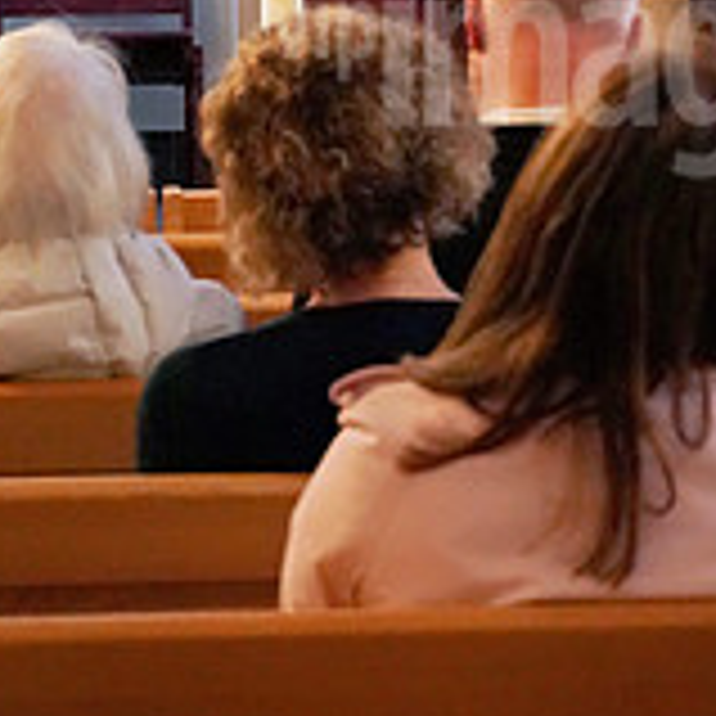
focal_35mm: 256
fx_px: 5995
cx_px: 392
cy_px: -189
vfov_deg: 6.8
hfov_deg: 6.8
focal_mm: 71
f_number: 5.6
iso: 8000
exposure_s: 1/80
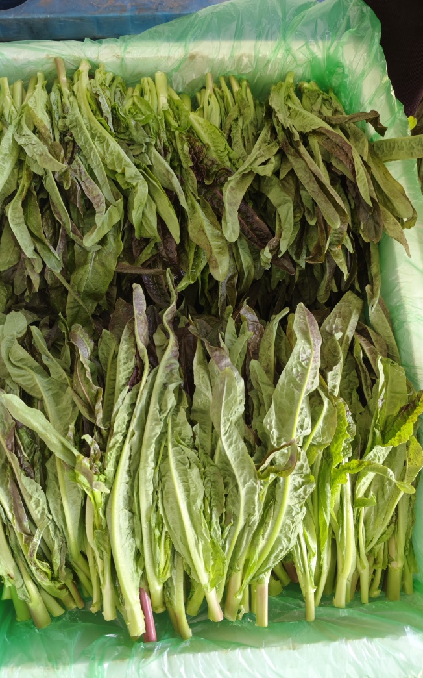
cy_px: 338
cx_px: 187
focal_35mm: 26
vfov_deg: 70.4
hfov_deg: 47.5
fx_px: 480
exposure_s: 1/100
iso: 320
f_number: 1.6
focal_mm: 5.84
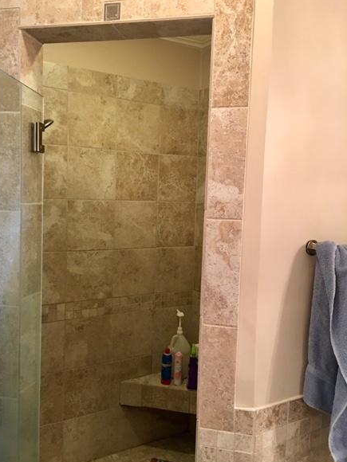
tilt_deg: -3.5
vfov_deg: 56.8
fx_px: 428
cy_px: 238
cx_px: 156
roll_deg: -1.4
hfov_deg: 44.1
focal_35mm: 32
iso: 100
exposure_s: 1/10
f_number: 2.2
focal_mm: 4.15
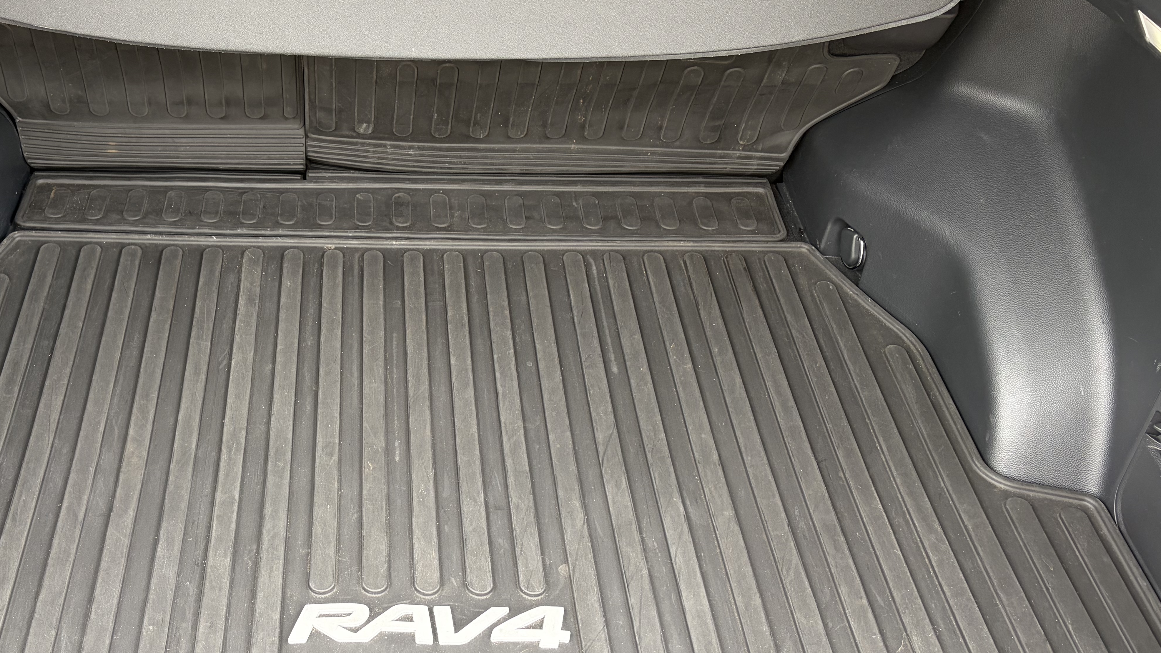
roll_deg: -0.4
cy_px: 381
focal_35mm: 41
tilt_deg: -34.0
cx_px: 387
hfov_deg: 48.6
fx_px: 1262
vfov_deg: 29.0
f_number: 1.6
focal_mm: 5.96
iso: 100
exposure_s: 1/122
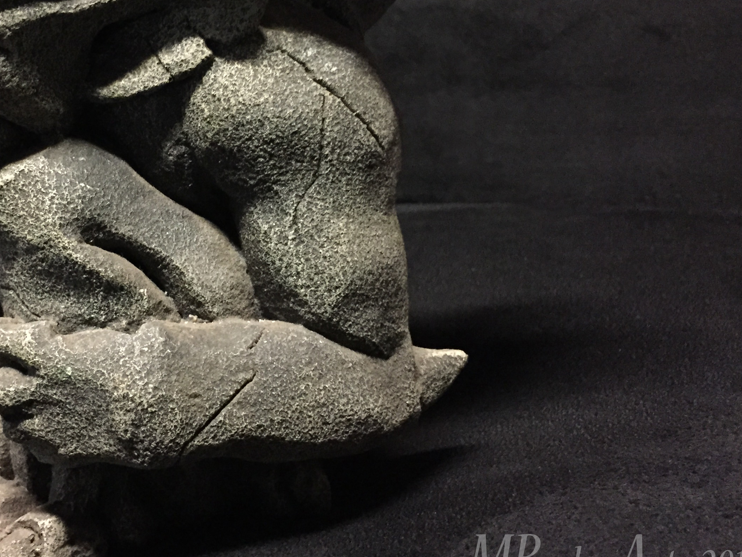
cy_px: 173
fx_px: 965
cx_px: 206
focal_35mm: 45
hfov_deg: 41.1
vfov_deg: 31.9
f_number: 2.2
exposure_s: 1/15
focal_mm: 4.15
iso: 400
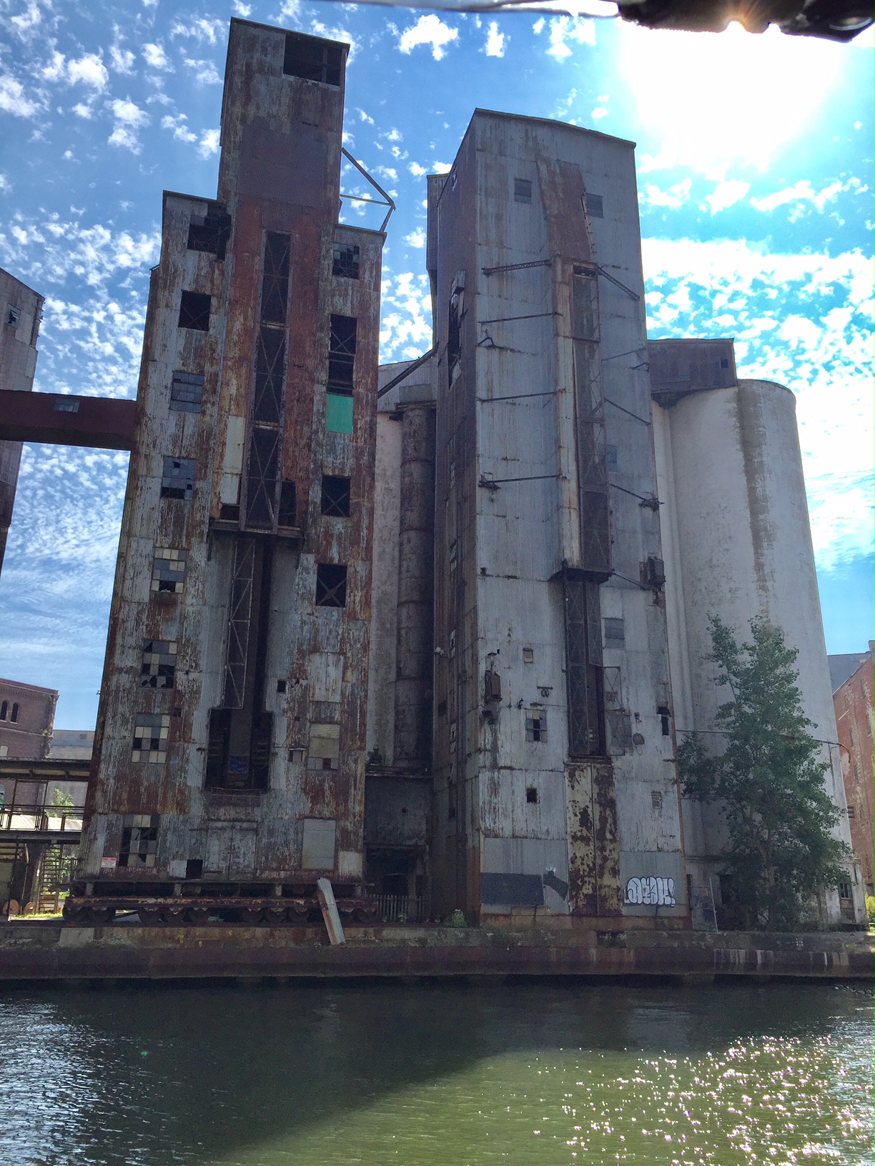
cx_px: 438
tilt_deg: +20.6
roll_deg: -0.4
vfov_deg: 61.7
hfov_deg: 48.2
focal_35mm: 29
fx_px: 977
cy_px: 583
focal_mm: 4.15
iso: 32
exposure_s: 1/2639
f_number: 2.2
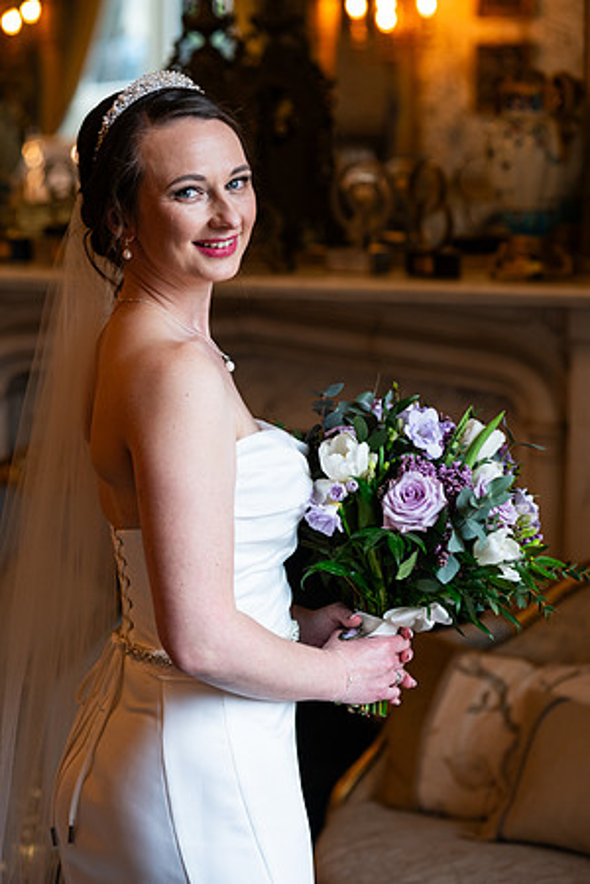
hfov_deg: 14.9
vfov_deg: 22.1
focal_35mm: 92
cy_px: 442
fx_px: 2261
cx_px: 295
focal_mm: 92
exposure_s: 1/160
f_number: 3.5
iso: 400
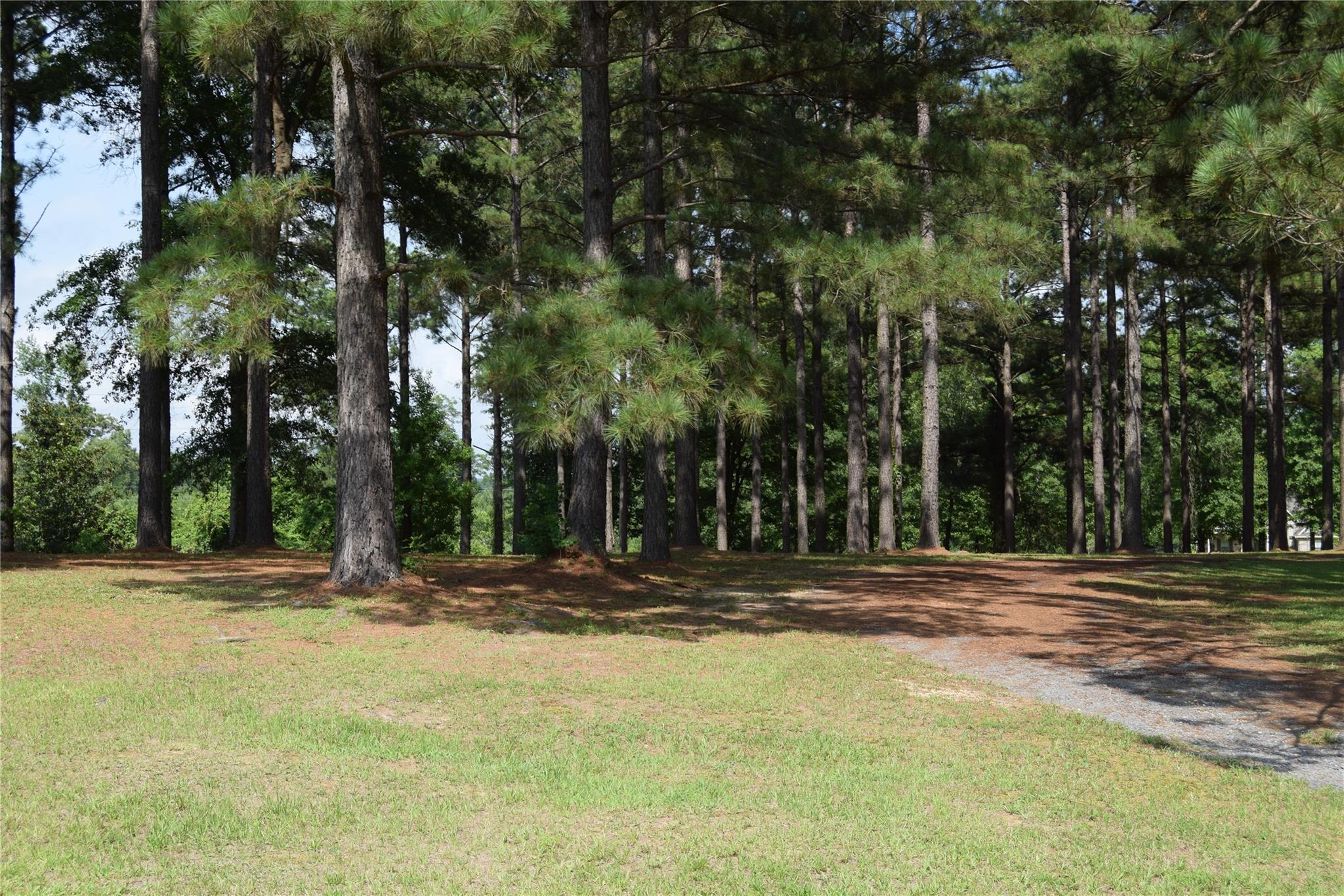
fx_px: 1680
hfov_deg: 43.6
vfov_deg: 29.9
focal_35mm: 45
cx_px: 672
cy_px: 448
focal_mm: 30
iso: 200
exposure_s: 1/320
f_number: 9
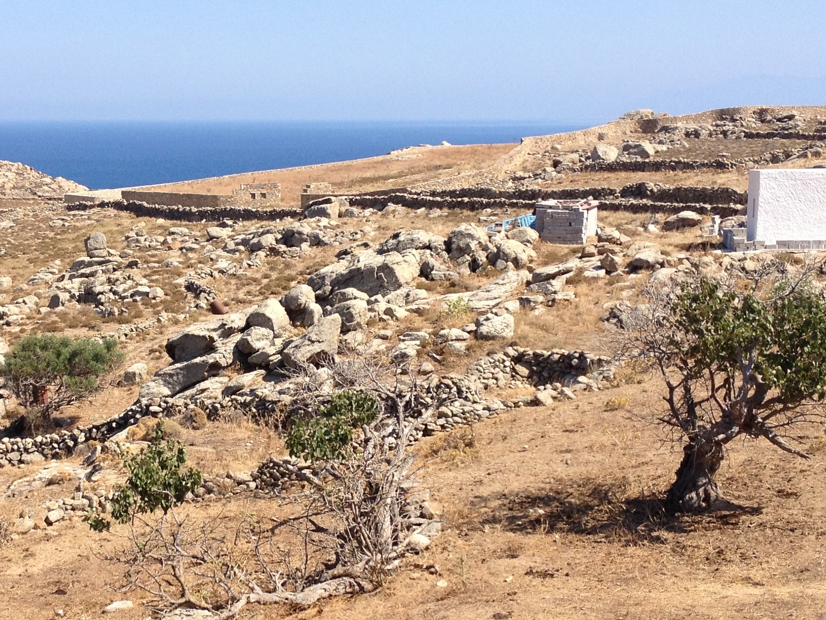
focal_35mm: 71
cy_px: 339
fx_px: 1694
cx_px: 278
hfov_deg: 27.2
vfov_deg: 20.7
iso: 50
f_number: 2.4
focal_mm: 4.28
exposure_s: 1/1381
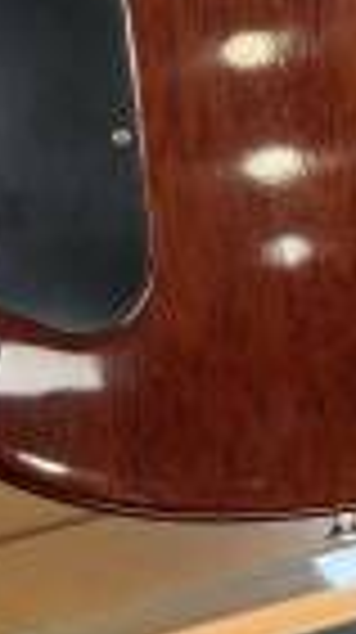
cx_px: 207
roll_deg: +0.5
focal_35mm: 161
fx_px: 2710
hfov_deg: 7.5
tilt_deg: -14.6
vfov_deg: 12.8
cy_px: -256
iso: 80
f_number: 1.6
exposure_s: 1/60
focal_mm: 5.96
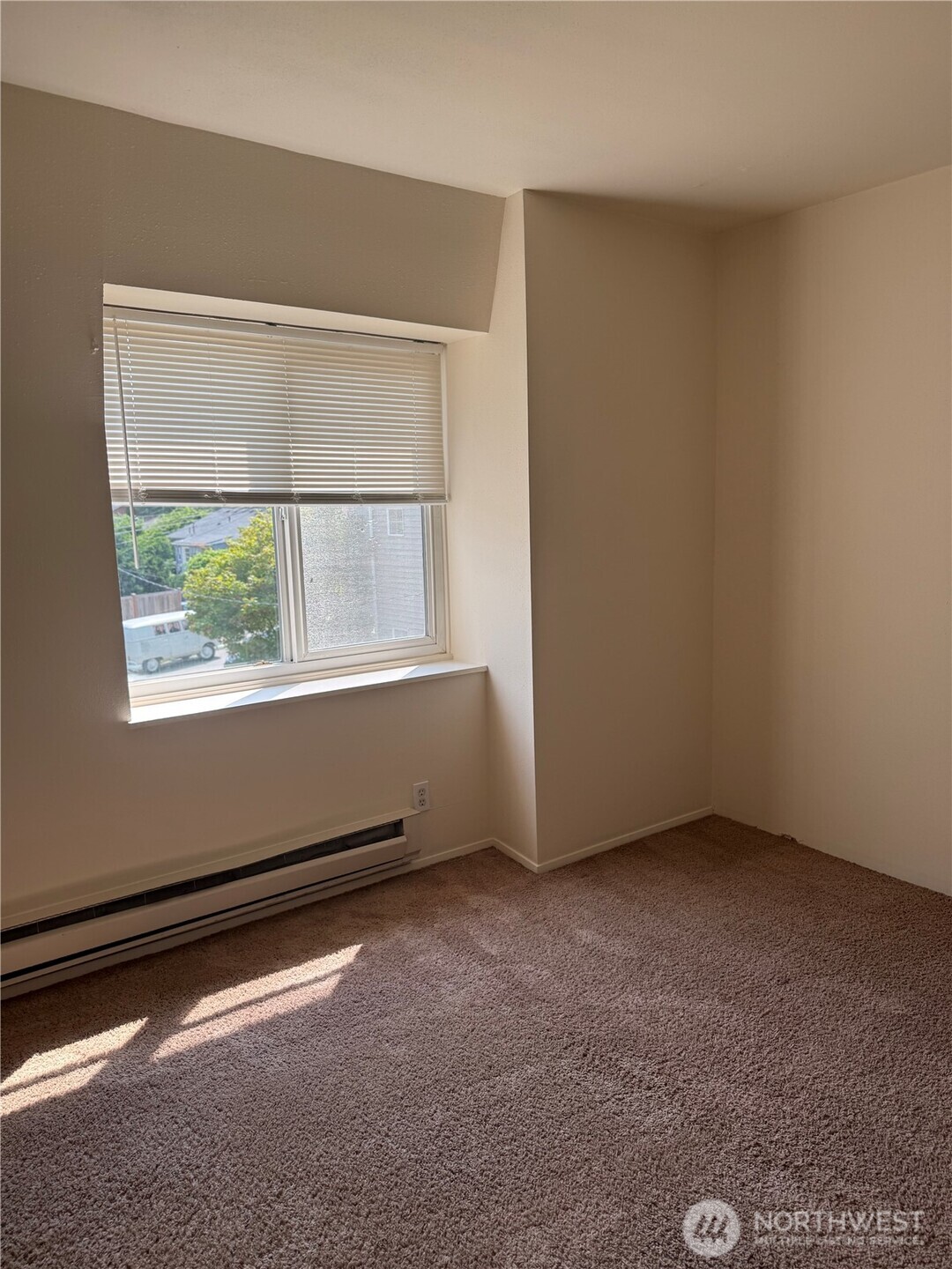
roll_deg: +1.5
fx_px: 880
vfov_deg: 71.6
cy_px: 634
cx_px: 476
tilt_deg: -9.1
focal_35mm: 24
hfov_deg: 56.8
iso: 80
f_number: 1.78
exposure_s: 1/643
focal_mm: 6.76
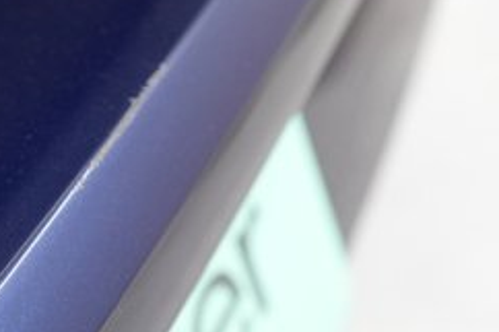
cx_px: 153
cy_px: 179
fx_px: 1025
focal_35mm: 74
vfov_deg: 18.4
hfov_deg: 27.1
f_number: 4
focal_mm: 28
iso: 2500
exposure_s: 1/80
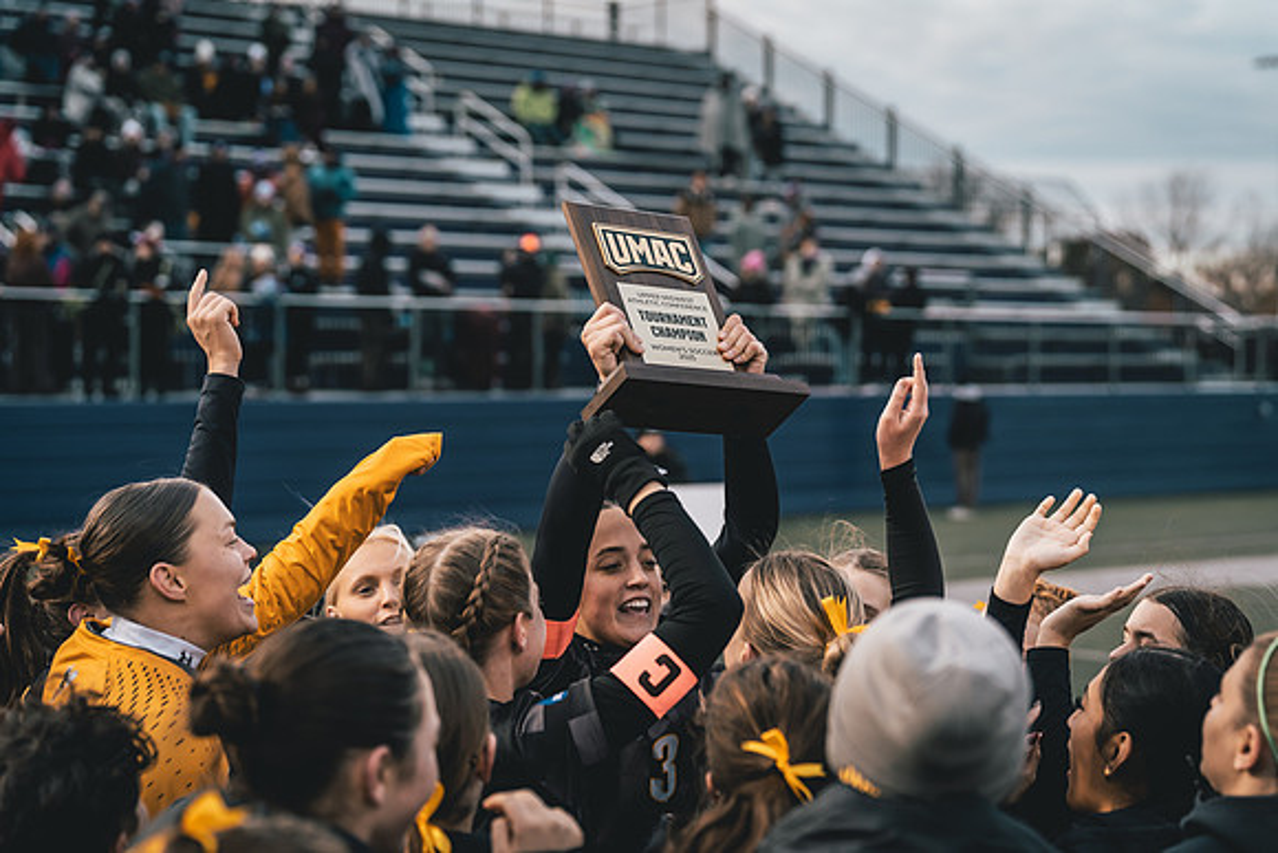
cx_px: 656
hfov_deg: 28.9
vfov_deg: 19.5
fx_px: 2478
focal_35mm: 70
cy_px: 415
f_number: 2.8
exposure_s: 1/1600
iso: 800
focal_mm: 68
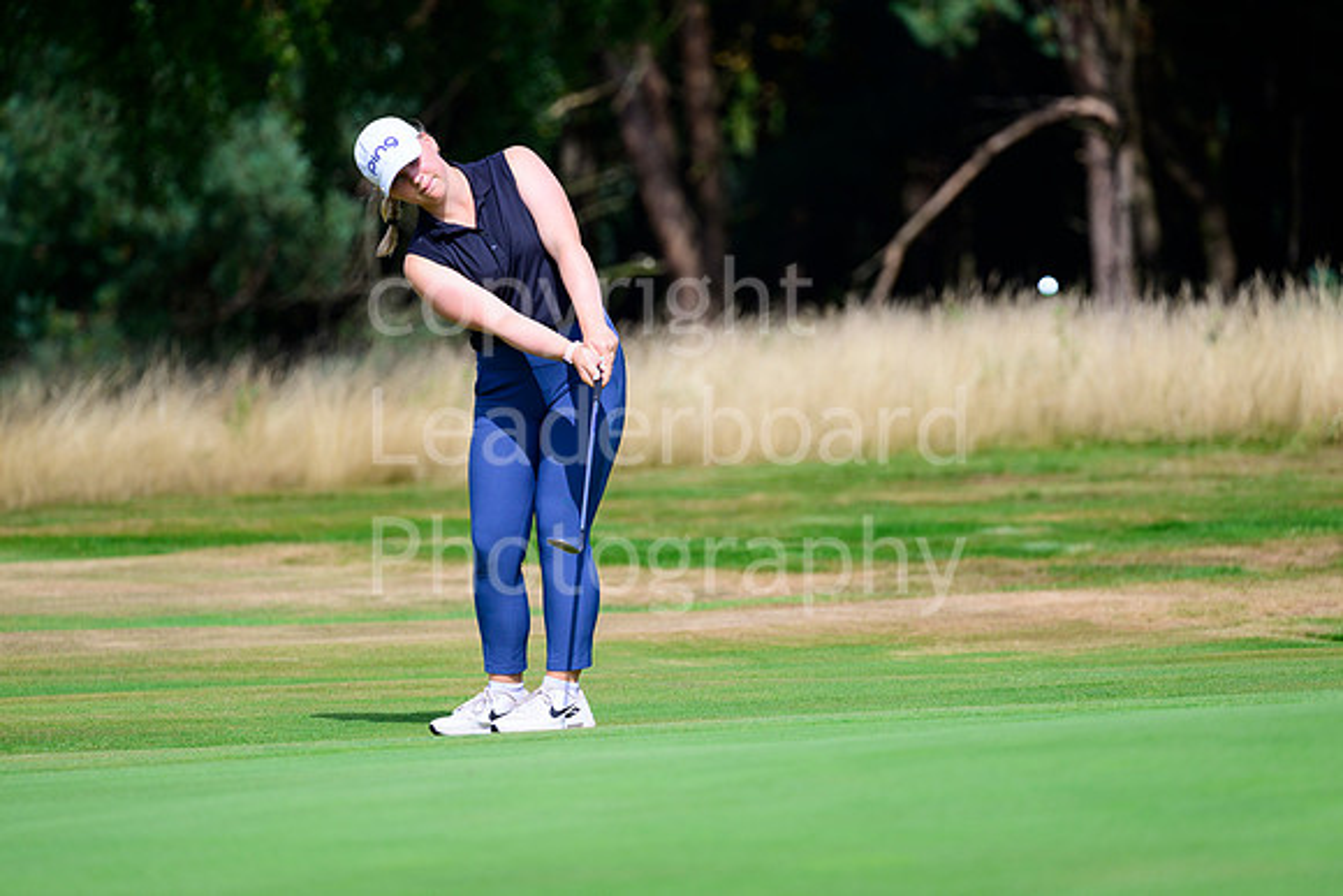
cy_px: 448
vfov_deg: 3.6
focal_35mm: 380
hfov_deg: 5.4
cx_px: 672
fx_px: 14179
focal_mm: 380
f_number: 6.3
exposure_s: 1/3200
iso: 800
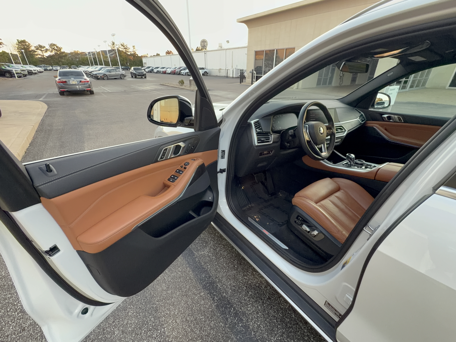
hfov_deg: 98.2
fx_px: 198
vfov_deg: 81.7
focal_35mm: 15
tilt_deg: -28.0
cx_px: 228
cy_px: 171
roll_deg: +0.2
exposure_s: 1/48
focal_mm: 2.22
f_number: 2.2
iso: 100
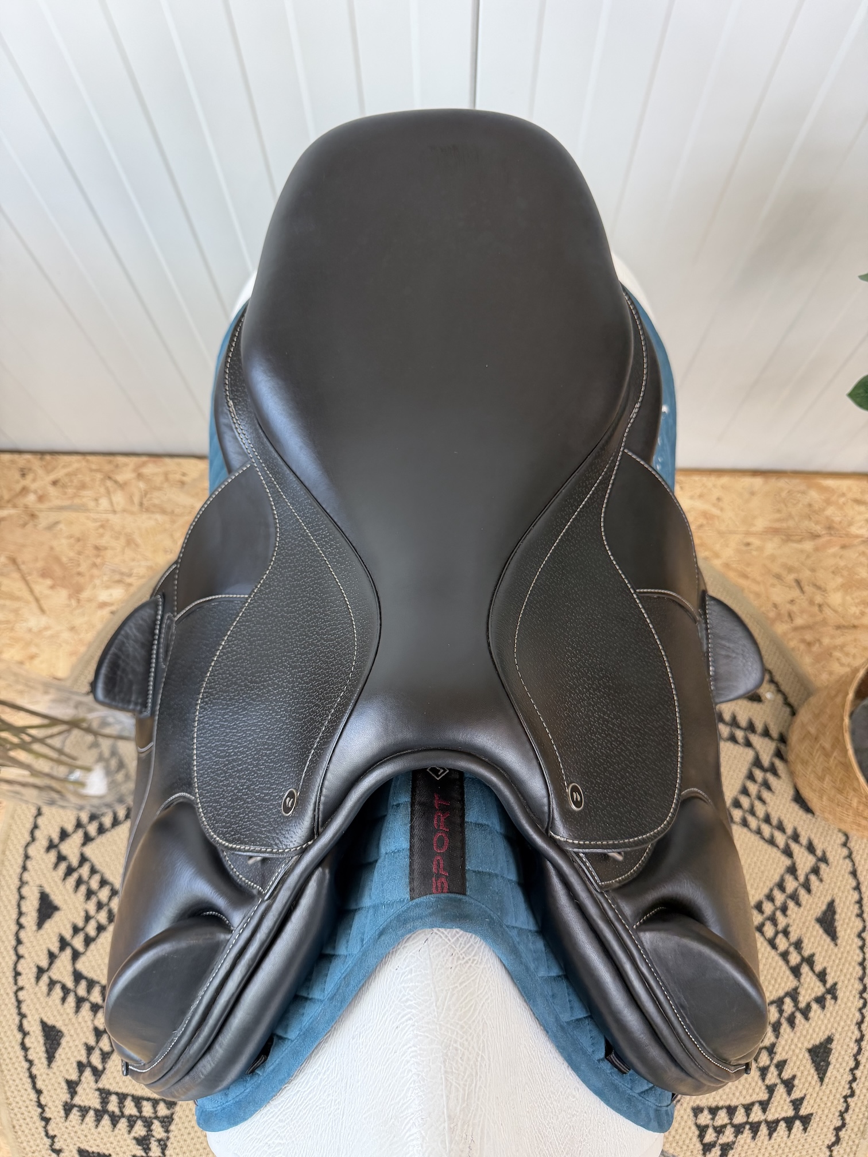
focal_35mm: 24
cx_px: 434
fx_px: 802
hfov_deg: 56.8
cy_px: 578
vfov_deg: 71.6
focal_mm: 6.76
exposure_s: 1/100
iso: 200
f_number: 1.78
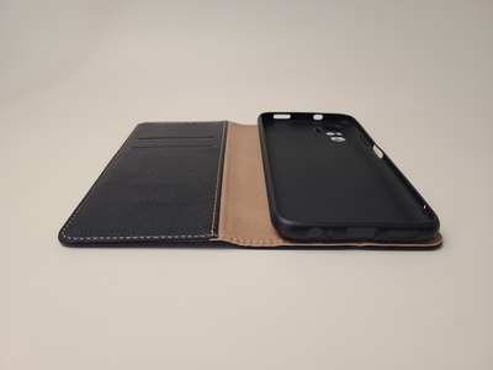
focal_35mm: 26
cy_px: 185
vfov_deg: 53.1
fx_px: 370
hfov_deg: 67.3
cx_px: 246
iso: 64
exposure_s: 1/100
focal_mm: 5.4
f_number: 1.8
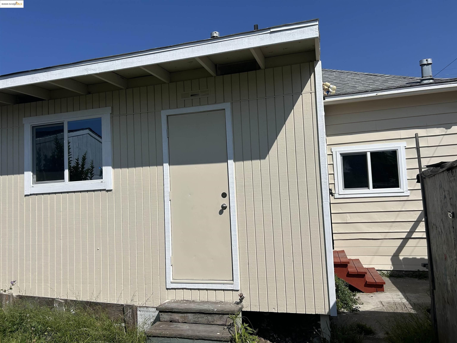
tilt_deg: +3.9
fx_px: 343
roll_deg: +3.0
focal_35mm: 26
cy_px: 172
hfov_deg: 67.3
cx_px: 228
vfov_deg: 53.1
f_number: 1.5
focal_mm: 5.7
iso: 50
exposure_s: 1/10309
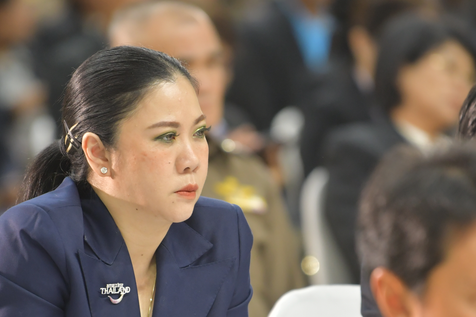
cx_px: 206
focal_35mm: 508
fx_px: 6713
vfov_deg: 2.7
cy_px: 253
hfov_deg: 4.1
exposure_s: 1/200
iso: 800
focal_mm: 200
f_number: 2.8
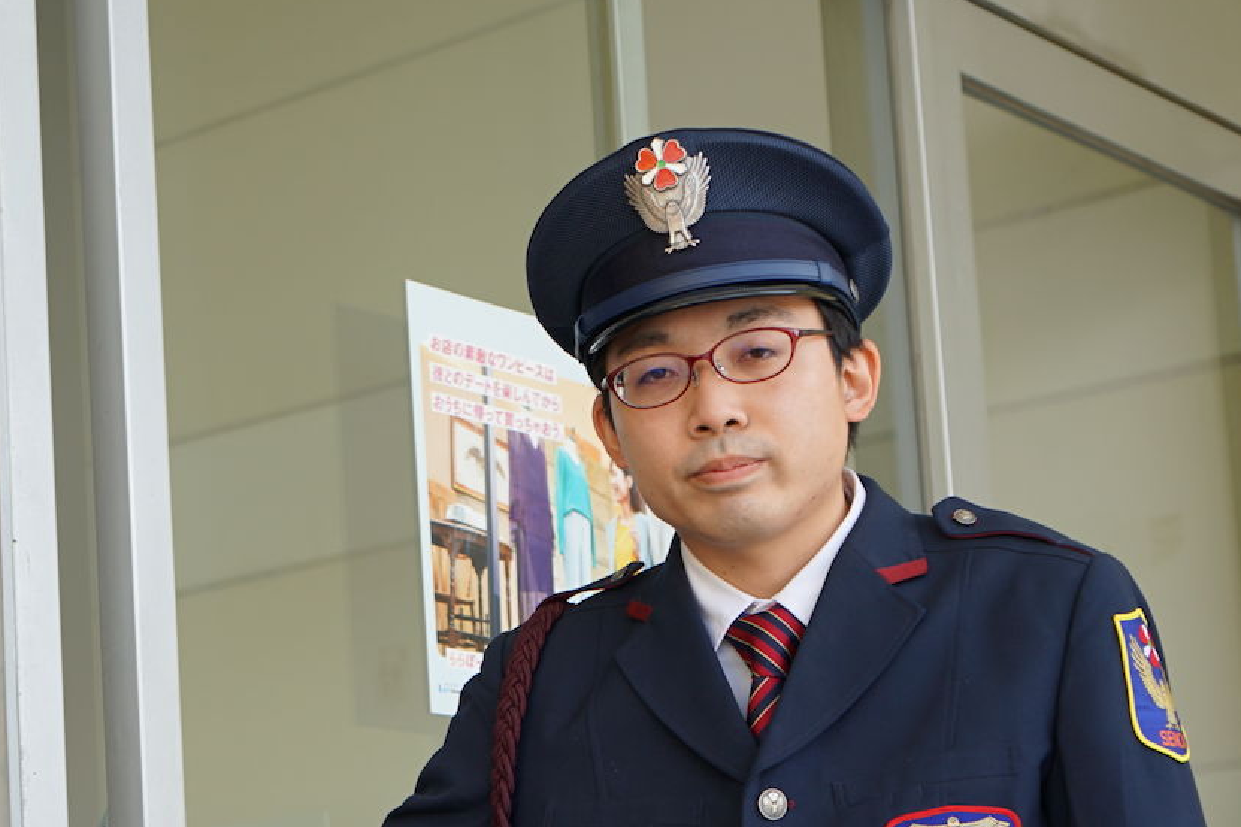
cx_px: 294
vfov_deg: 15.2
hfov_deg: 22.6
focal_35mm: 89
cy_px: 761
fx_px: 3068
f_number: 4.5
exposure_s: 1/200
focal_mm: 37
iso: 100
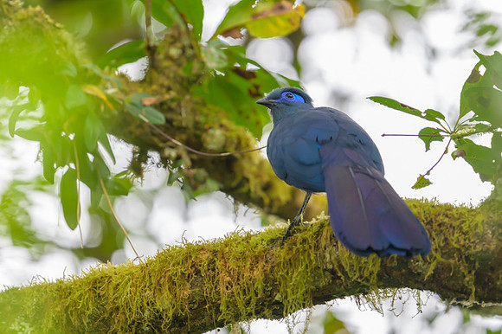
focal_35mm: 640
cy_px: 143
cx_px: 256
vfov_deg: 2.1
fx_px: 8913
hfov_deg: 3.2
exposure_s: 1/800
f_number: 4
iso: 1250
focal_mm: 560
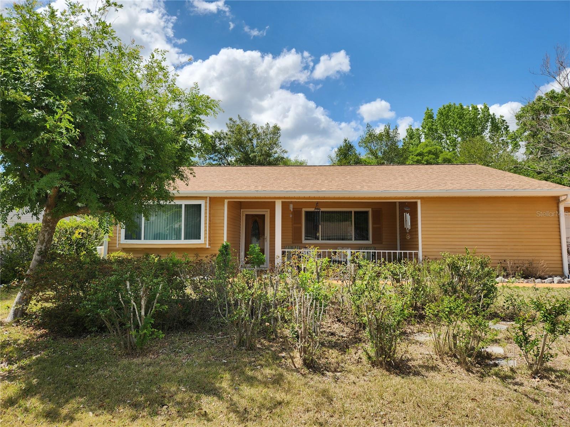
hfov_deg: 73.9
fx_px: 379
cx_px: 285
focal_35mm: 23
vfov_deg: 58.9
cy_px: 214
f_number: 1.8
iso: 20
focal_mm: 5.4
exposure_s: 1/1732
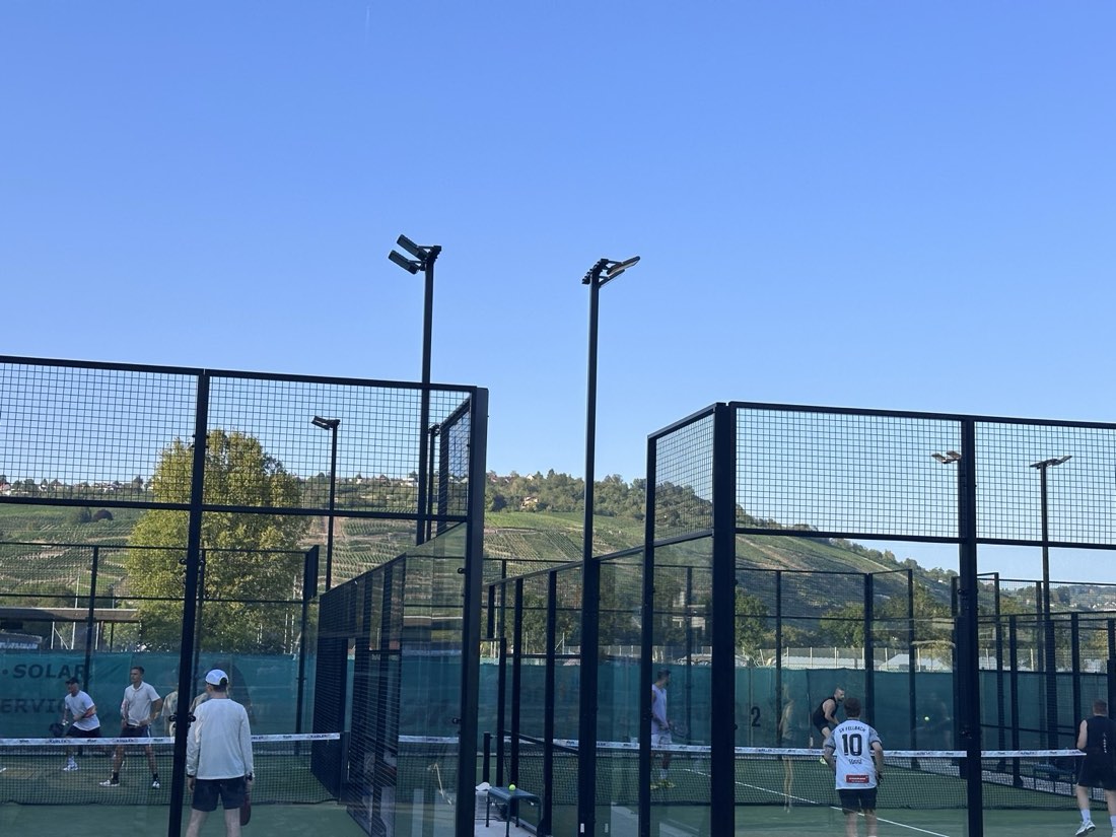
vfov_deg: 30.3
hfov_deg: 39.7
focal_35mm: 48
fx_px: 1547
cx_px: 558
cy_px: 418
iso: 64
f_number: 1.78
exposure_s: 1/2358
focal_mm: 6.86
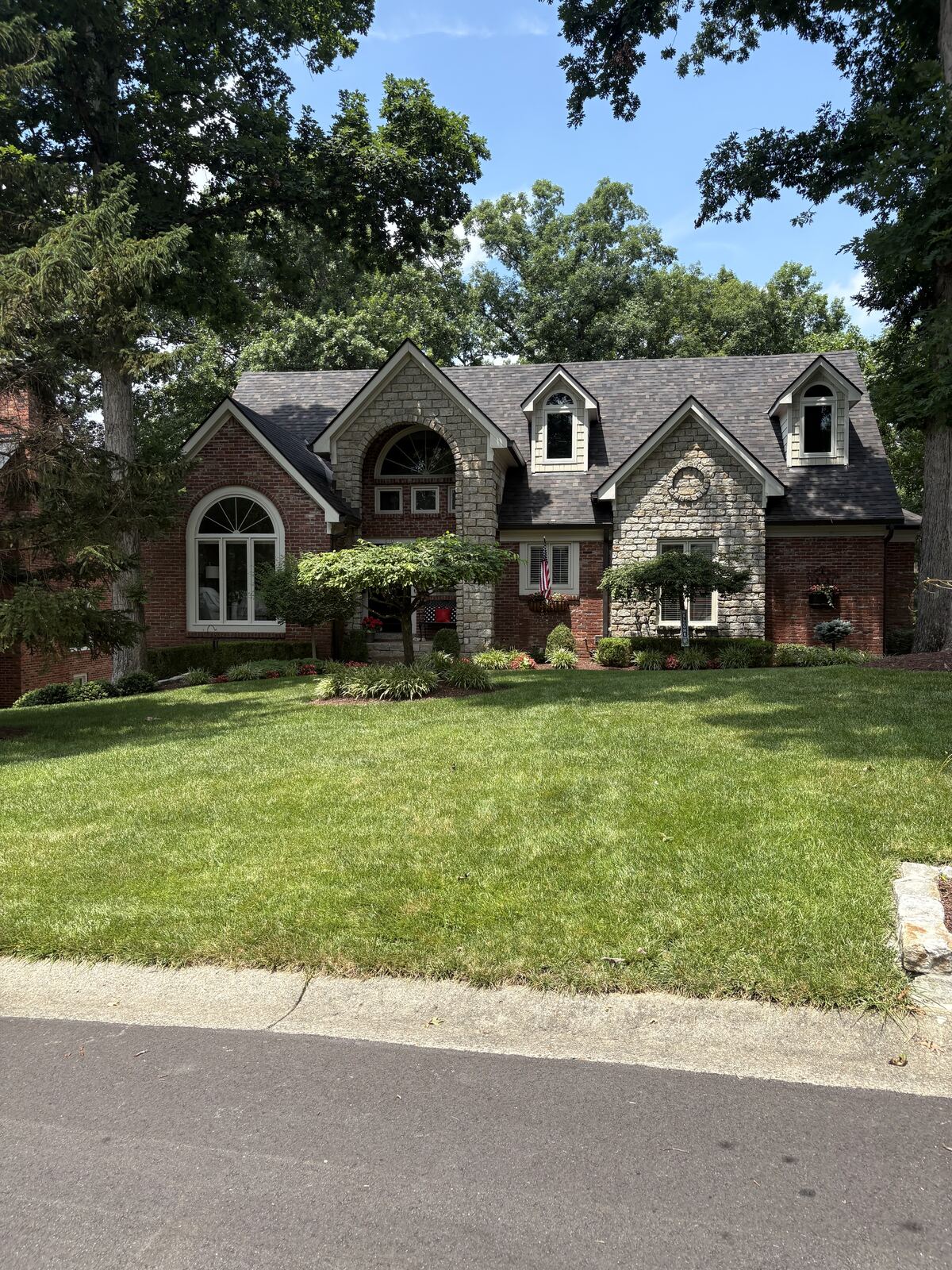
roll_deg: +0.0
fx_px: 953
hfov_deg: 53.1
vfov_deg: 67.3
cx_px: 476
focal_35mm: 26
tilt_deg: +1.7
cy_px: 635
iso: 50
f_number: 1.6
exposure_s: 1/1517
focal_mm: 5.96
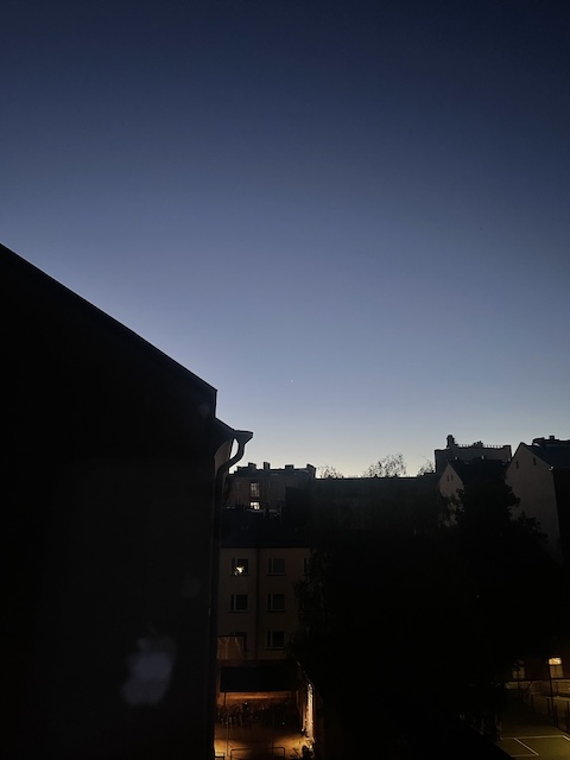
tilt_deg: +14.3
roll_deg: -0.6
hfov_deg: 53.1
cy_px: 380
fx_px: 571
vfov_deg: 67.3
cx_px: 285
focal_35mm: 26
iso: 1000
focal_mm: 4.2
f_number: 1.6
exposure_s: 1/27
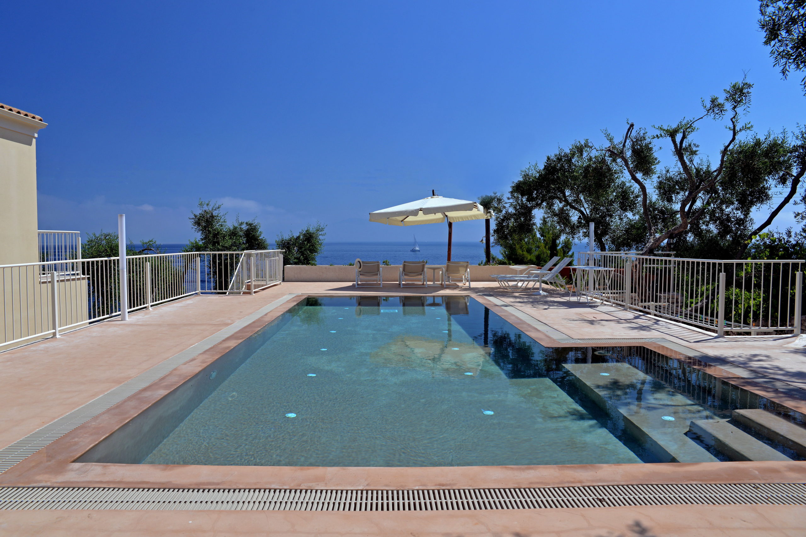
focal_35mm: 24
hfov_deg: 73.7
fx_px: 537
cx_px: 403
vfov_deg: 53.1
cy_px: 268
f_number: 8
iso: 100
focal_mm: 24
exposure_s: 1/250
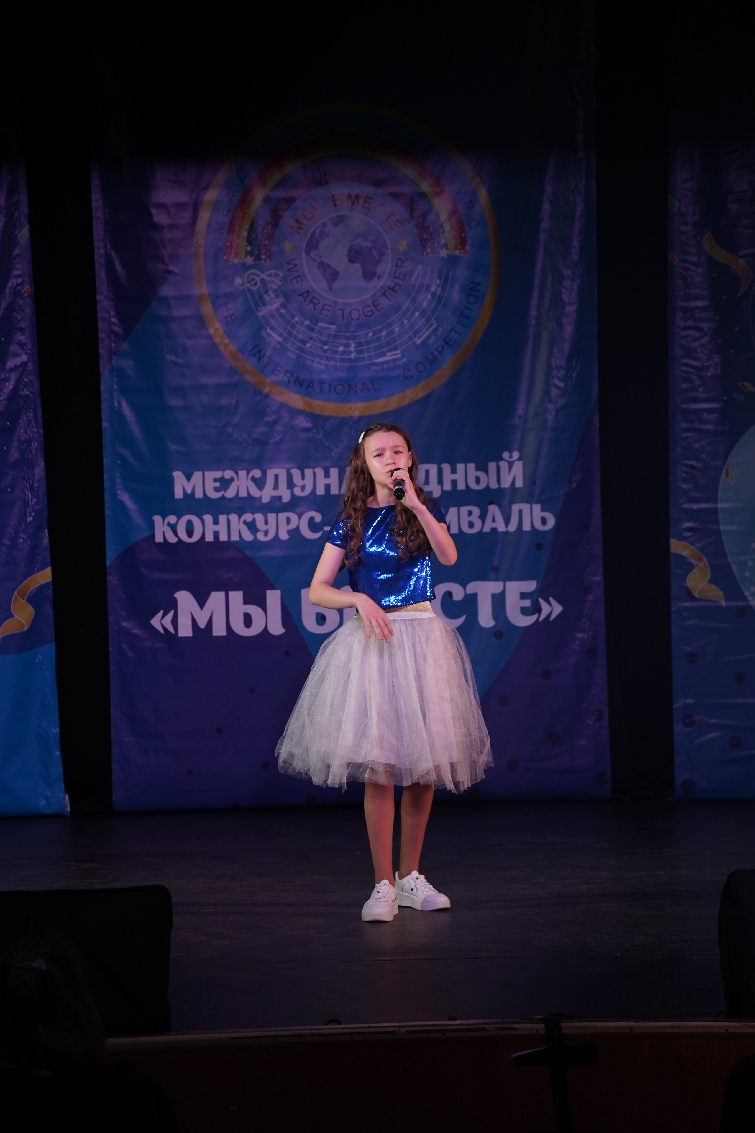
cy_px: 566
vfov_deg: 15.5
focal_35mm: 132
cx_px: 378
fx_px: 4152
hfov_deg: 10.4
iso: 1600
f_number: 5.6
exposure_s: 1/250
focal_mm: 132
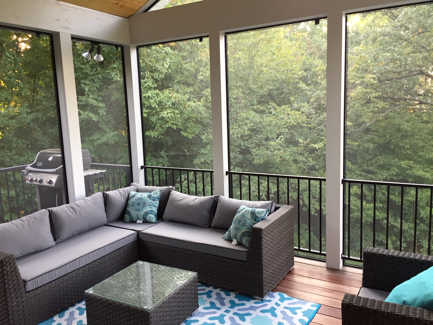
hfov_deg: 61.7
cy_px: 162
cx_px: 216
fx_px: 363
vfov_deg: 48.2
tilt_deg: -8.0
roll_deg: +3.9
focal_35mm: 29
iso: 80
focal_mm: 4.15
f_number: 2.2
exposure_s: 1/30
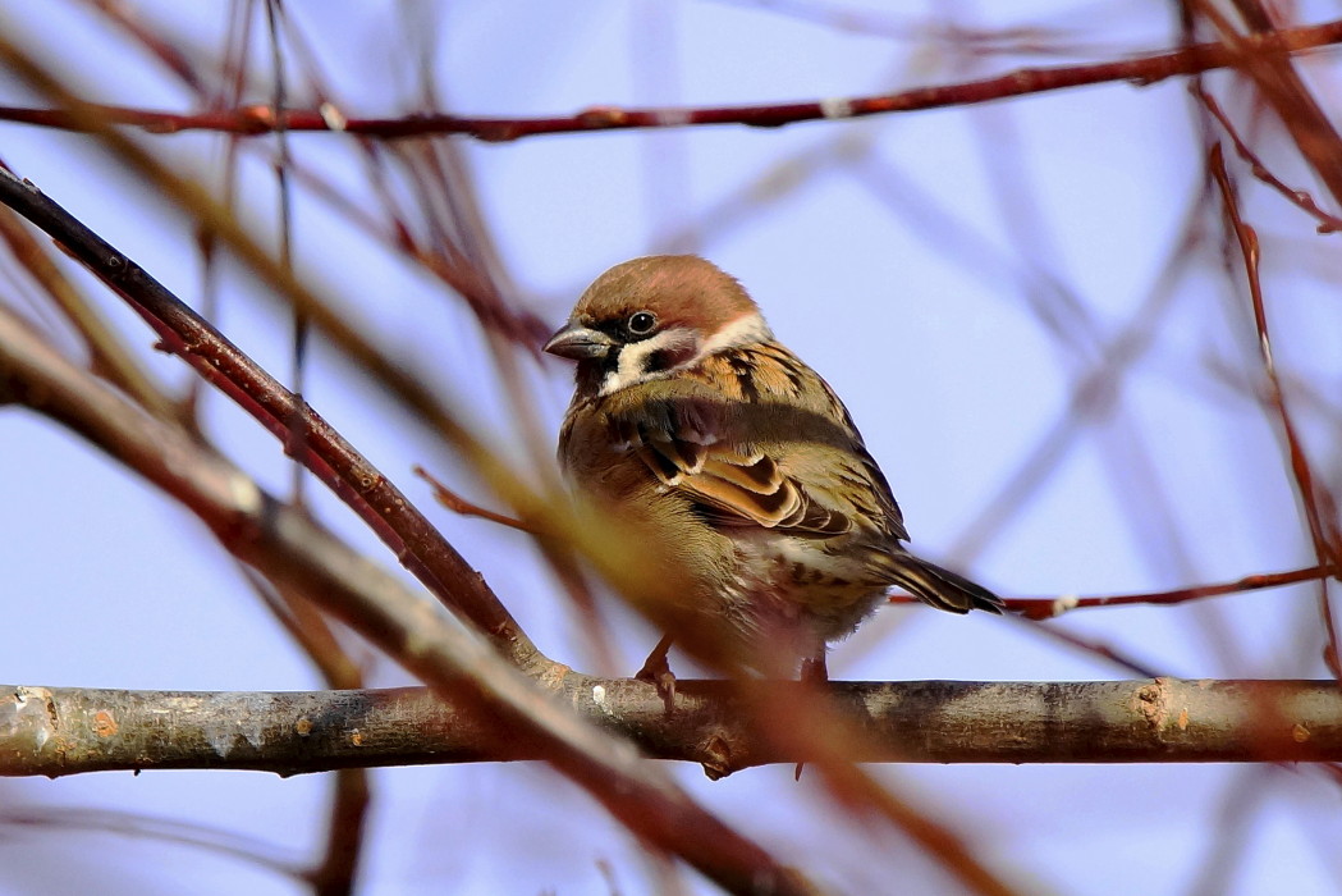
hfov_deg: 3.4
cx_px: 671
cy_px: 448
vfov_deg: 2.3
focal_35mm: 600
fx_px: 22371
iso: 800
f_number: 6.3
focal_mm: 600
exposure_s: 1/2000
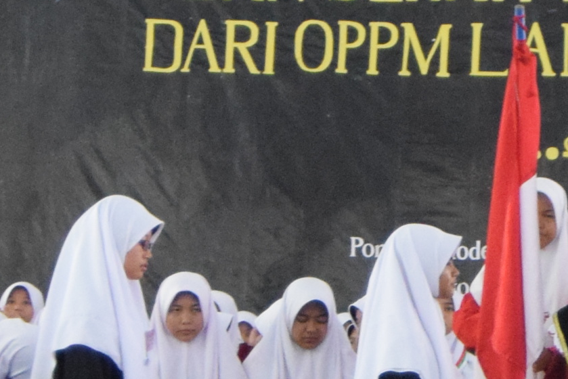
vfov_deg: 7.1
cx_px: 584
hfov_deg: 10.6
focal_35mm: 193
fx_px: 3046
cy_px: 394
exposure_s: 1/80
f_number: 3.5
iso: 2500
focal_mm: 24
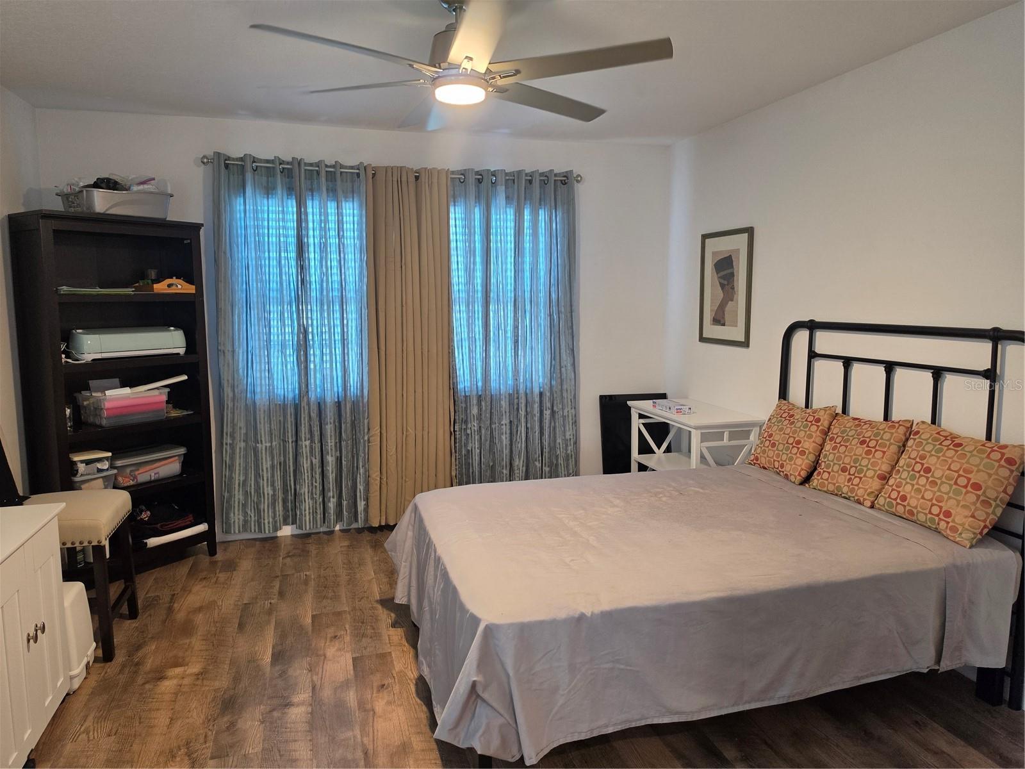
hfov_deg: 73.9
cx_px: 512
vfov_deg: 58.9
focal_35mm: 23
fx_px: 681
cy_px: 384
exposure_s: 1/120
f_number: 1.4
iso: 160
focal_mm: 6.5
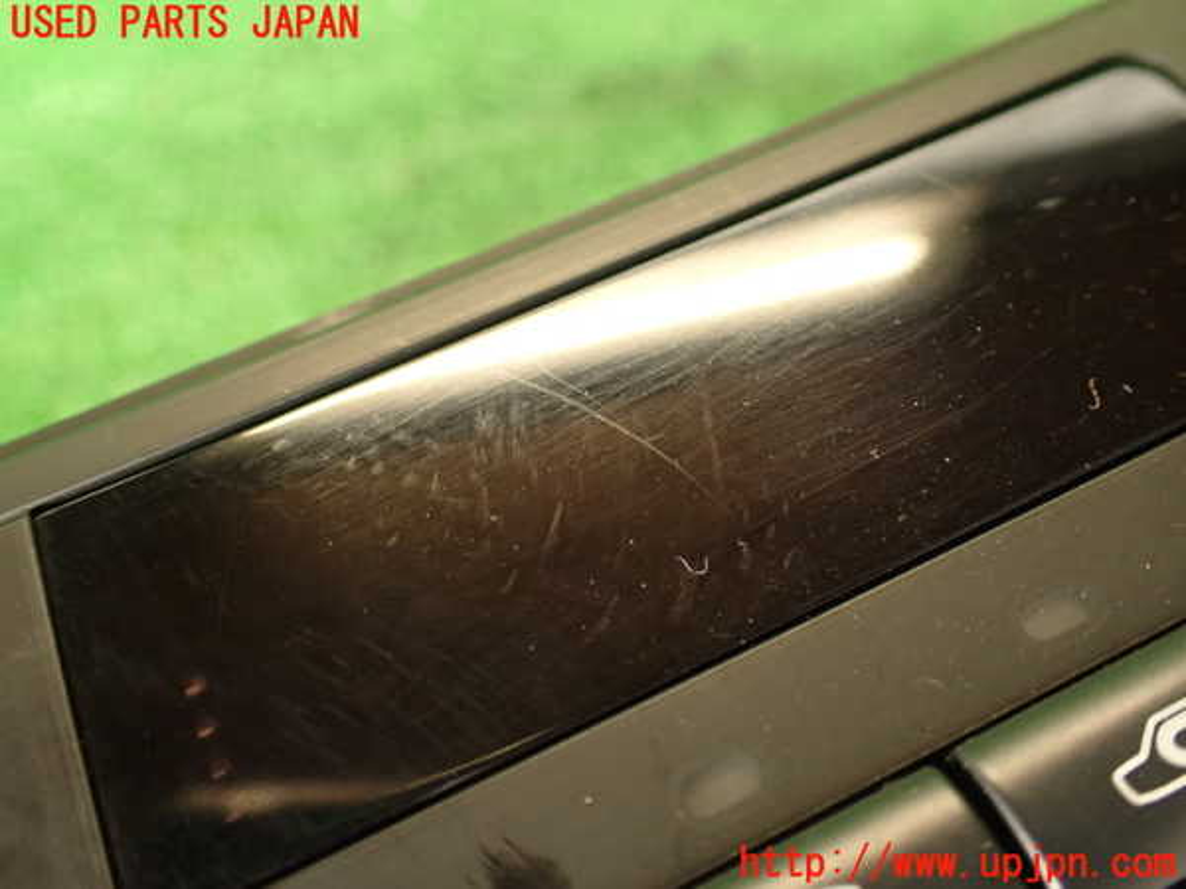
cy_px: 444
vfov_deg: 44.2
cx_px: 593
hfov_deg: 56.8
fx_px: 1096
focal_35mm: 32
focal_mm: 5.79
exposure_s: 1/30
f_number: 2.4
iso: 250
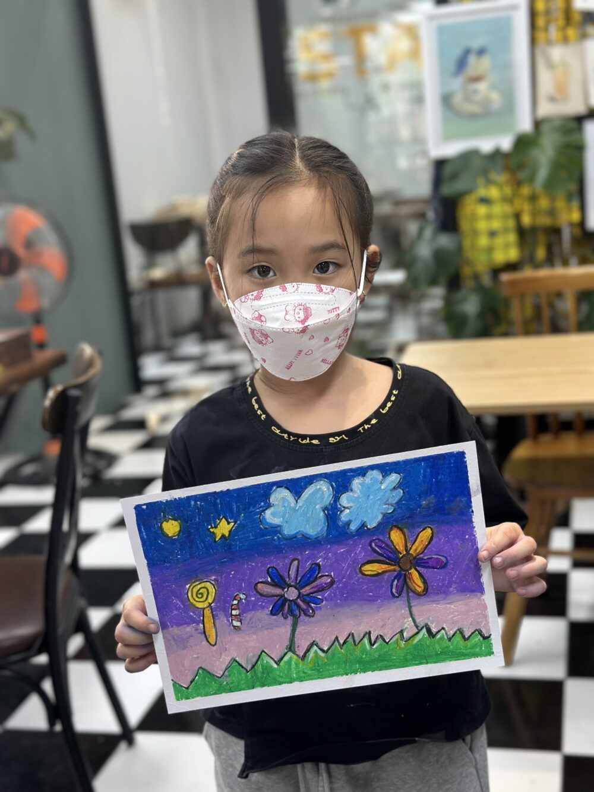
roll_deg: +4.1
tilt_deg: -12.7
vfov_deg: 39.7
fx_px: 1098
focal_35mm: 48
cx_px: 297
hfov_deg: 30.3
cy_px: 396
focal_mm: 6.86
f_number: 1.78
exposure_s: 1/121
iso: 80
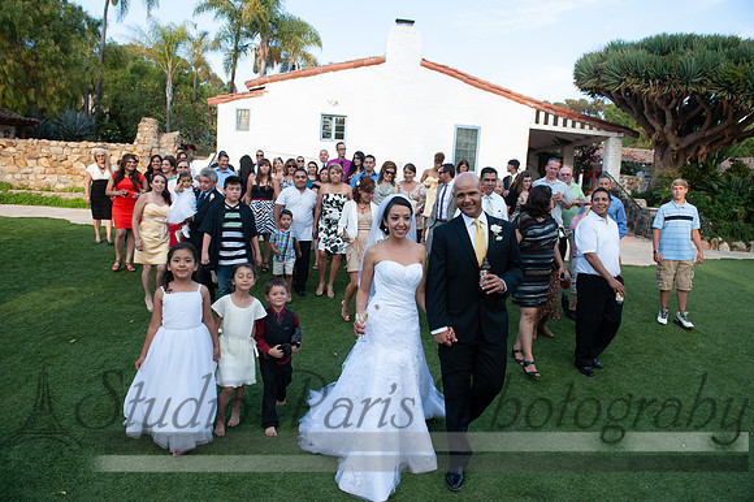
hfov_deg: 73.8
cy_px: 251
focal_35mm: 24
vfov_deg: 53.1
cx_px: 377
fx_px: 502
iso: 200
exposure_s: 1/250
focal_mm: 24
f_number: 4.5
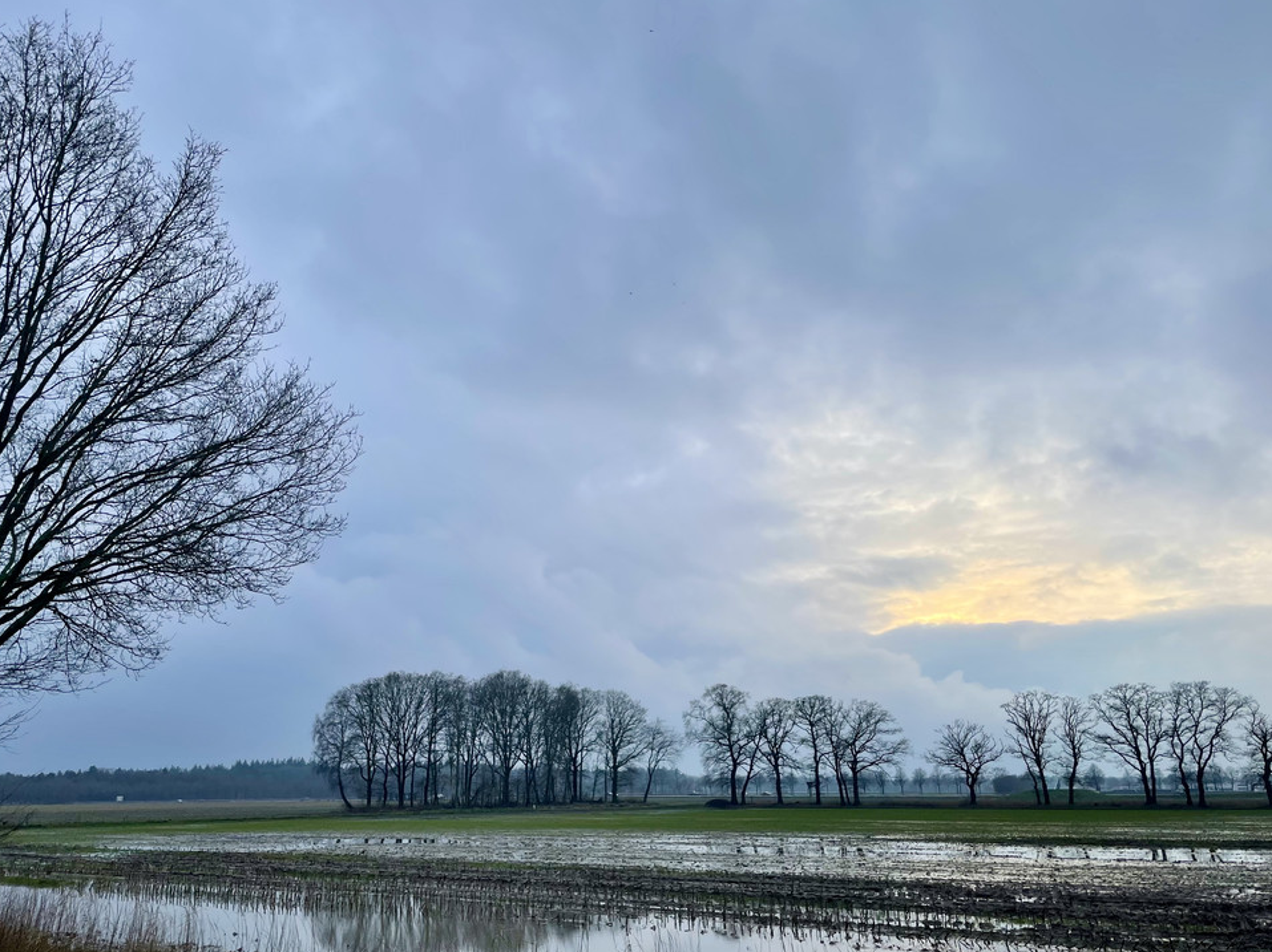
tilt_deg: +13.9
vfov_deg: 48.2
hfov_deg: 61.6
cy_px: 502
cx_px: 593
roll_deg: +0.8
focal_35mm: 29
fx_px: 1065
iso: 32
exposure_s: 1/849
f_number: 1.6
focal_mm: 4.2
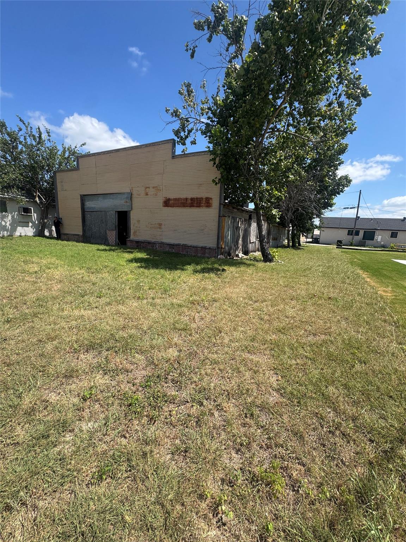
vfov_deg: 102.1
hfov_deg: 85.7
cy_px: 271
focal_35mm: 14
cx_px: 203
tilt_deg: -13.2
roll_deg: -2.8
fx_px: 219
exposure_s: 1/1217
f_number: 2.2
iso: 50
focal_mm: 2.22
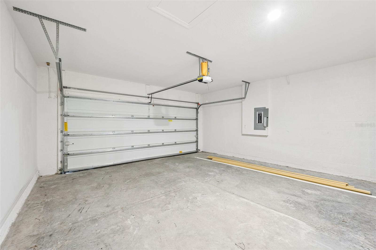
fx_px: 146
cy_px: 125
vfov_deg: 81.2
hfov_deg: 104.3
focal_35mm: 14
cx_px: 188
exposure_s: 1/2.5
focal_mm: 14
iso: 400
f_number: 8
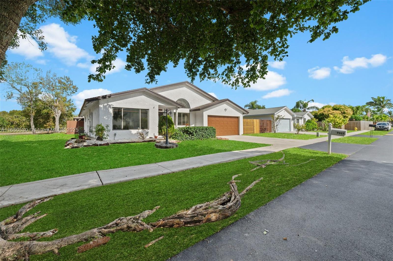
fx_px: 164
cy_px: 130
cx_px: 196
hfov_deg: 100.5
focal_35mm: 15
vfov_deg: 77.2
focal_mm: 15
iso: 200
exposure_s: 1/250
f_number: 8
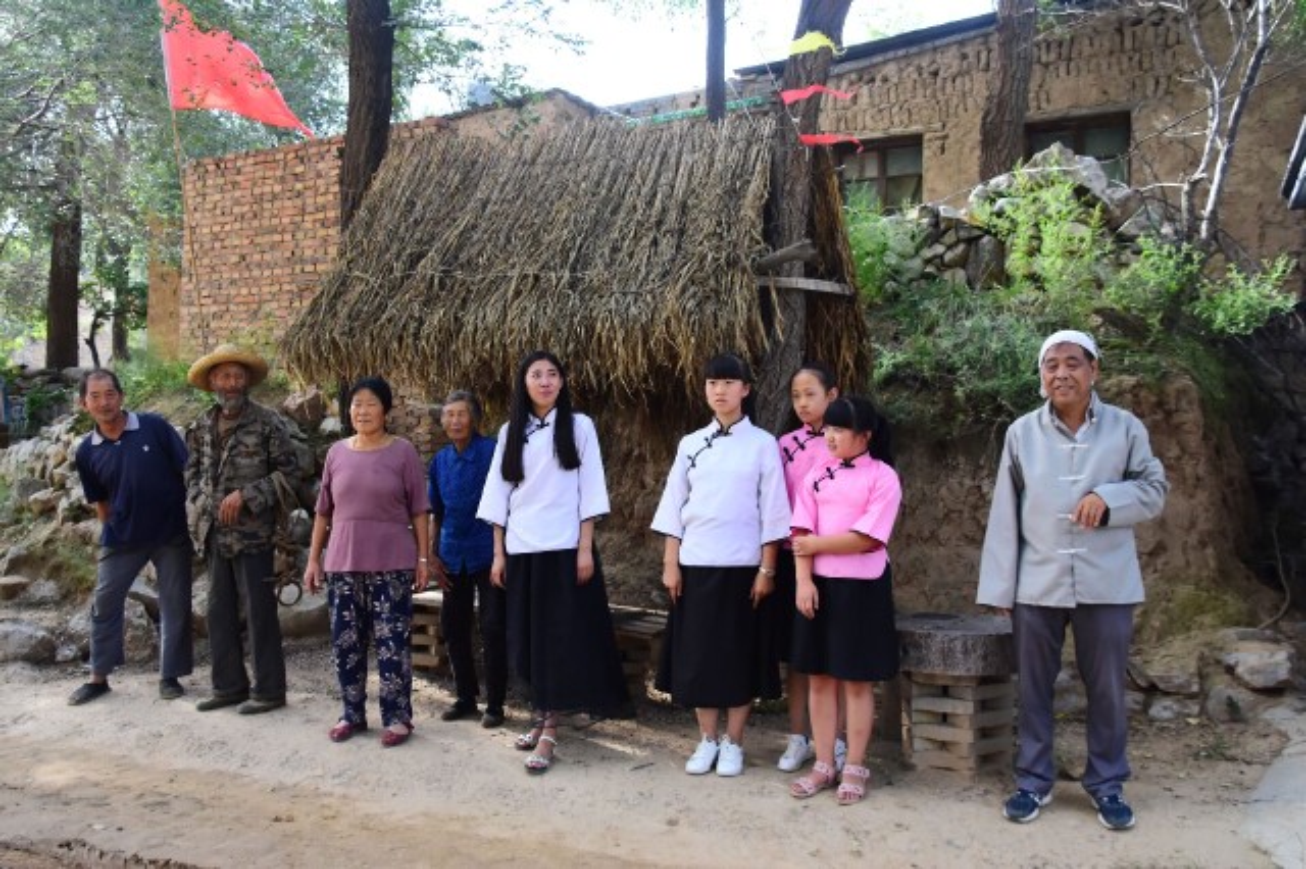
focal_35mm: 33
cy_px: 434
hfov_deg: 57.2
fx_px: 1196
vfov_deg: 39.9
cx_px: 653
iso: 1000
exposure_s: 1/640
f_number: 4.5
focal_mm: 22
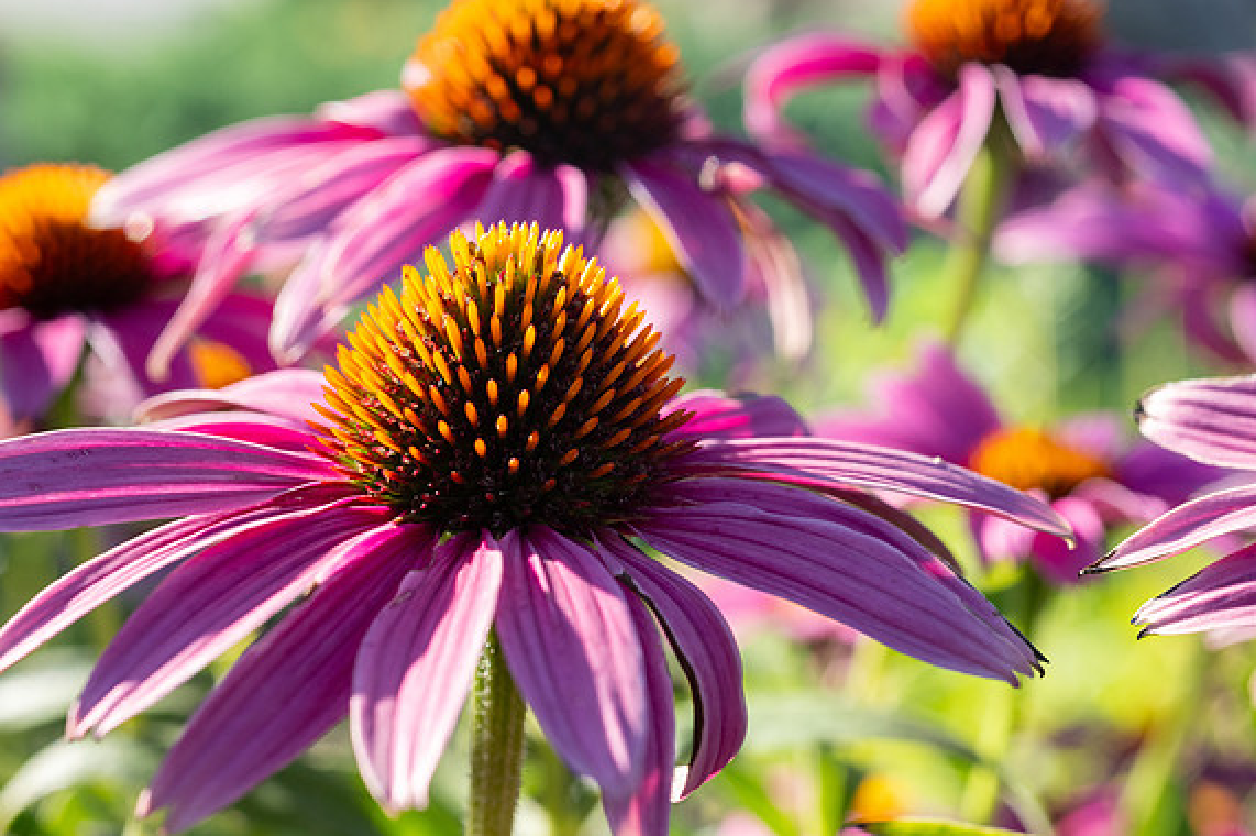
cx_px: 620
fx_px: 2127
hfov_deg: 32.9
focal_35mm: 61
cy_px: 419
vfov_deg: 22.2
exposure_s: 1/250
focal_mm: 60
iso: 640
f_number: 11
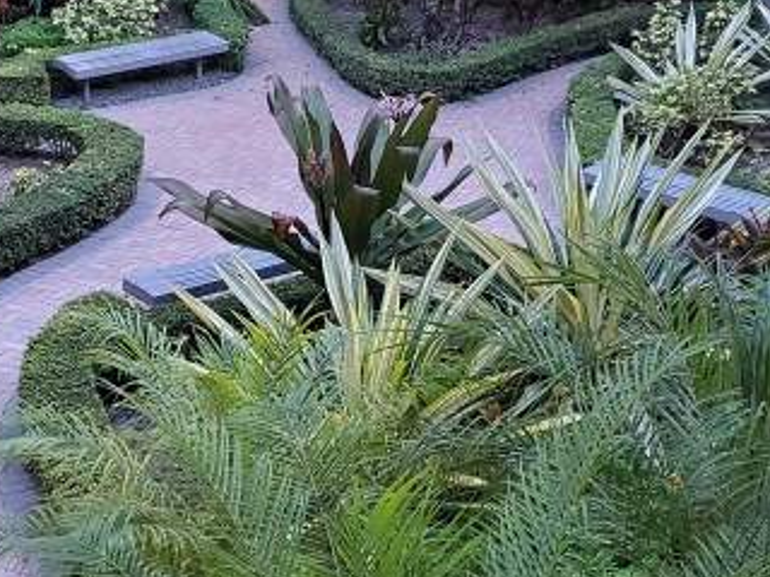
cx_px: 272
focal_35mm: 65
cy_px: 159
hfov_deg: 29.7
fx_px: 1446
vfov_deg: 22.4
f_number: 1.5
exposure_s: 1/39
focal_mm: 4.3
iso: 640
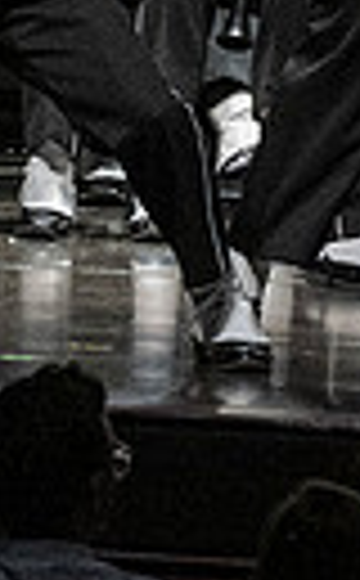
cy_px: -238
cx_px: -536
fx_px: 15218
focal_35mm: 964
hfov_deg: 1.4
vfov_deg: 2.2
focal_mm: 140
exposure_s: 1/500
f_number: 4
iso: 4000
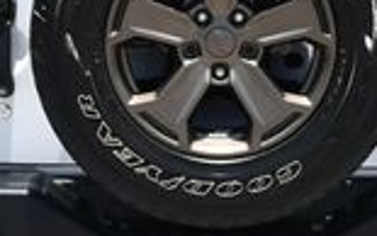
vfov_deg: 6.0
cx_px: 170
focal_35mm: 219
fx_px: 2251
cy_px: 39
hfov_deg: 9.6
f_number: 8
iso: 125
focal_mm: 26
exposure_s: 1/250
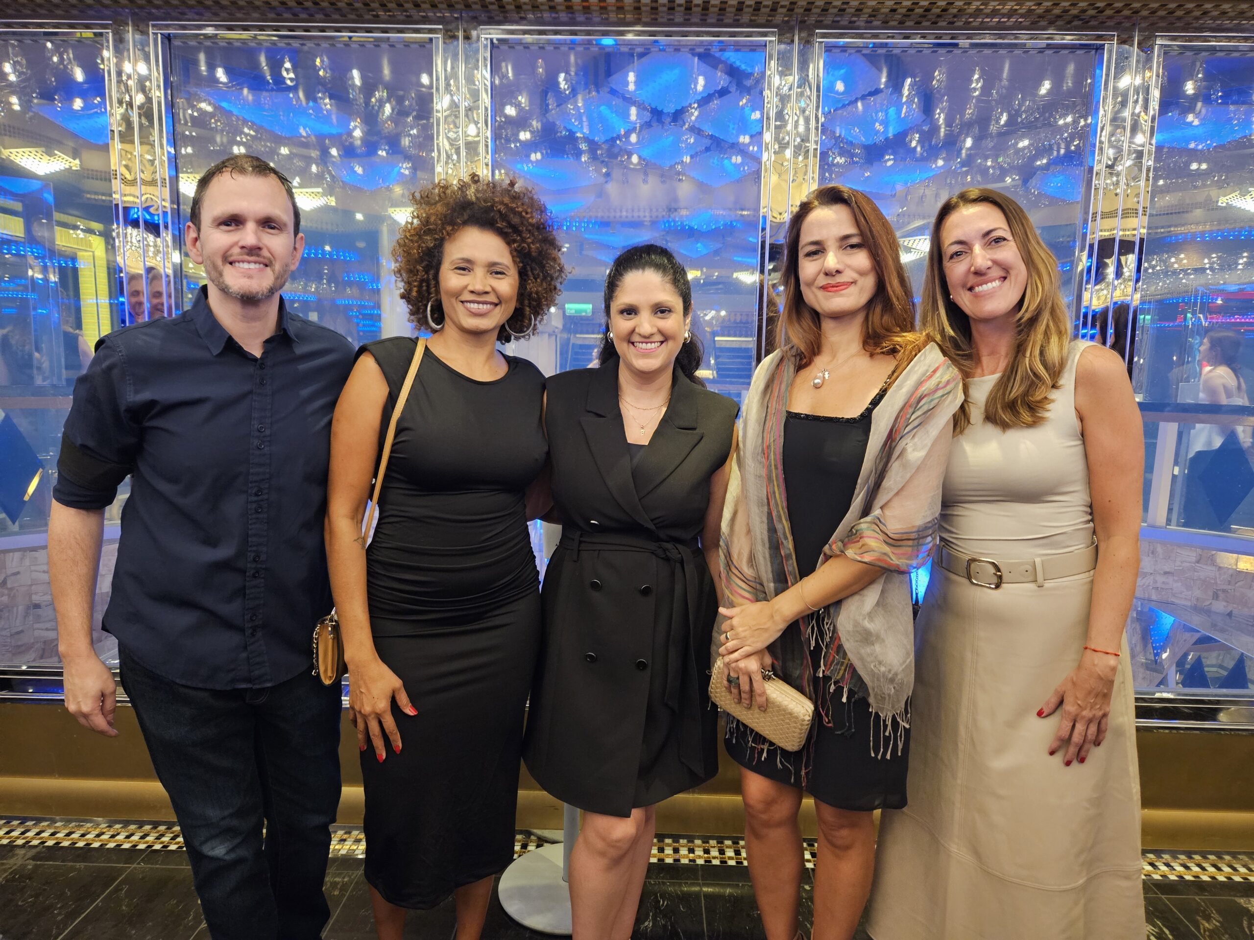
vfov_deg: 58.9
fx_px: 833
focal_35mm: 23
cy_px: 470
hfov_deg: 73.9
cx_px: 627
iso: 640
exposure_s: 1/40
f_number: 1.8
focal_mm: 5.4
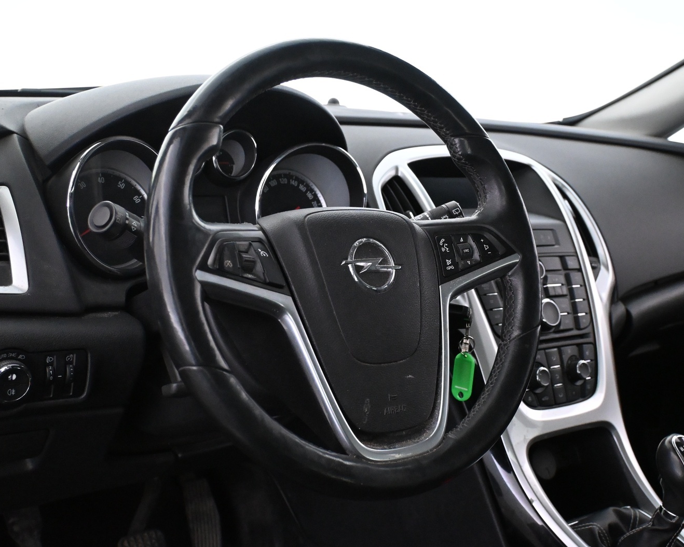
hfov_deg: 40.4
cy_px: 271
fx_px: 928
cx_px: 375
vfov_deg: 32.8
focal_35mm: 46
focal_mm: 26.5
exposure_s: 1/40
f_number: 4.5
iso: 5600
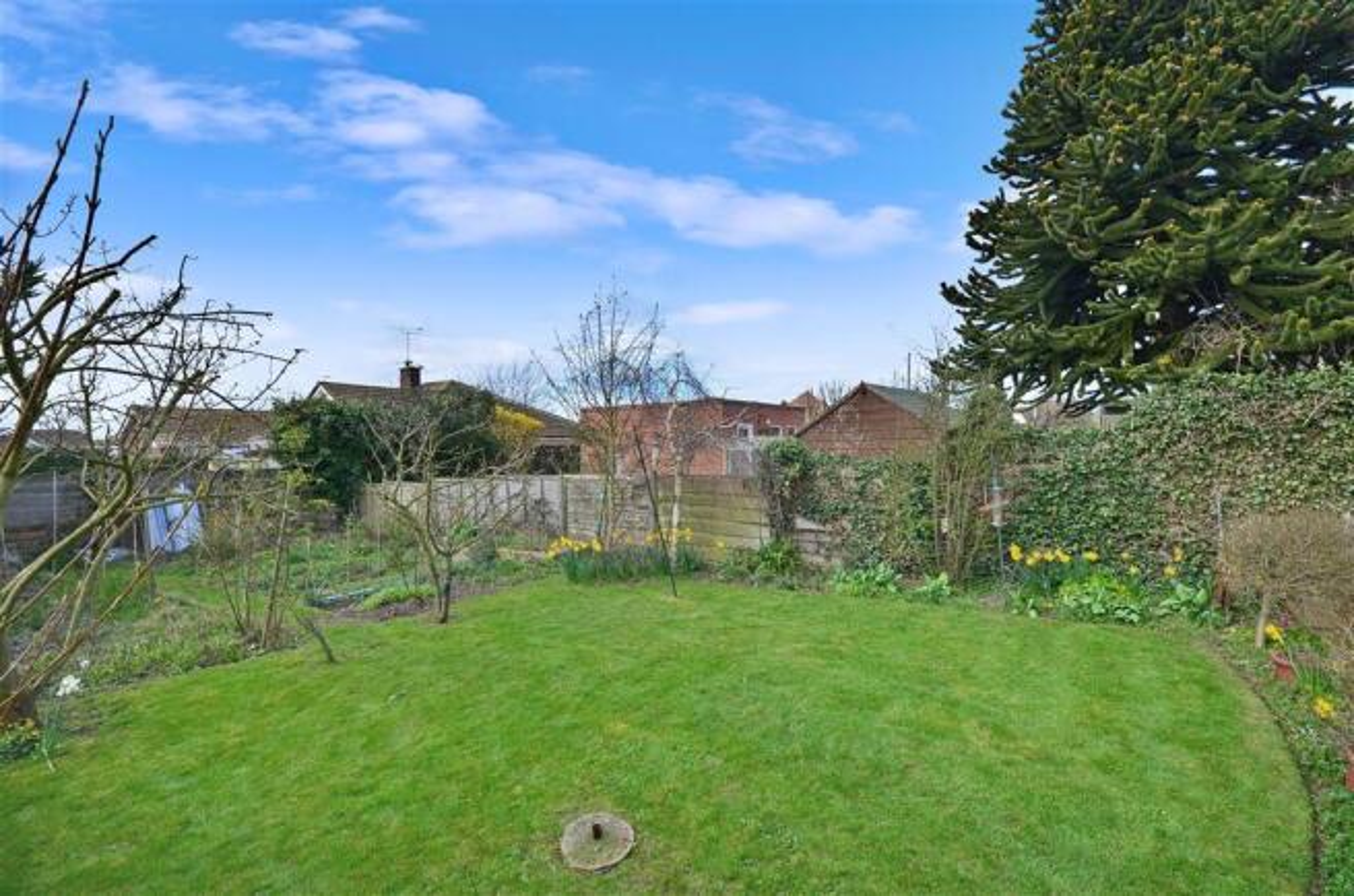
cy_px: 448
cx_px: 677
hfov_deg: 100.5
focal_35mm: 15
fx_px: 563
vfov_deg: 77.0
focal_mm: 10
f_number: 10
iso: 200
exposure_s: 1/100
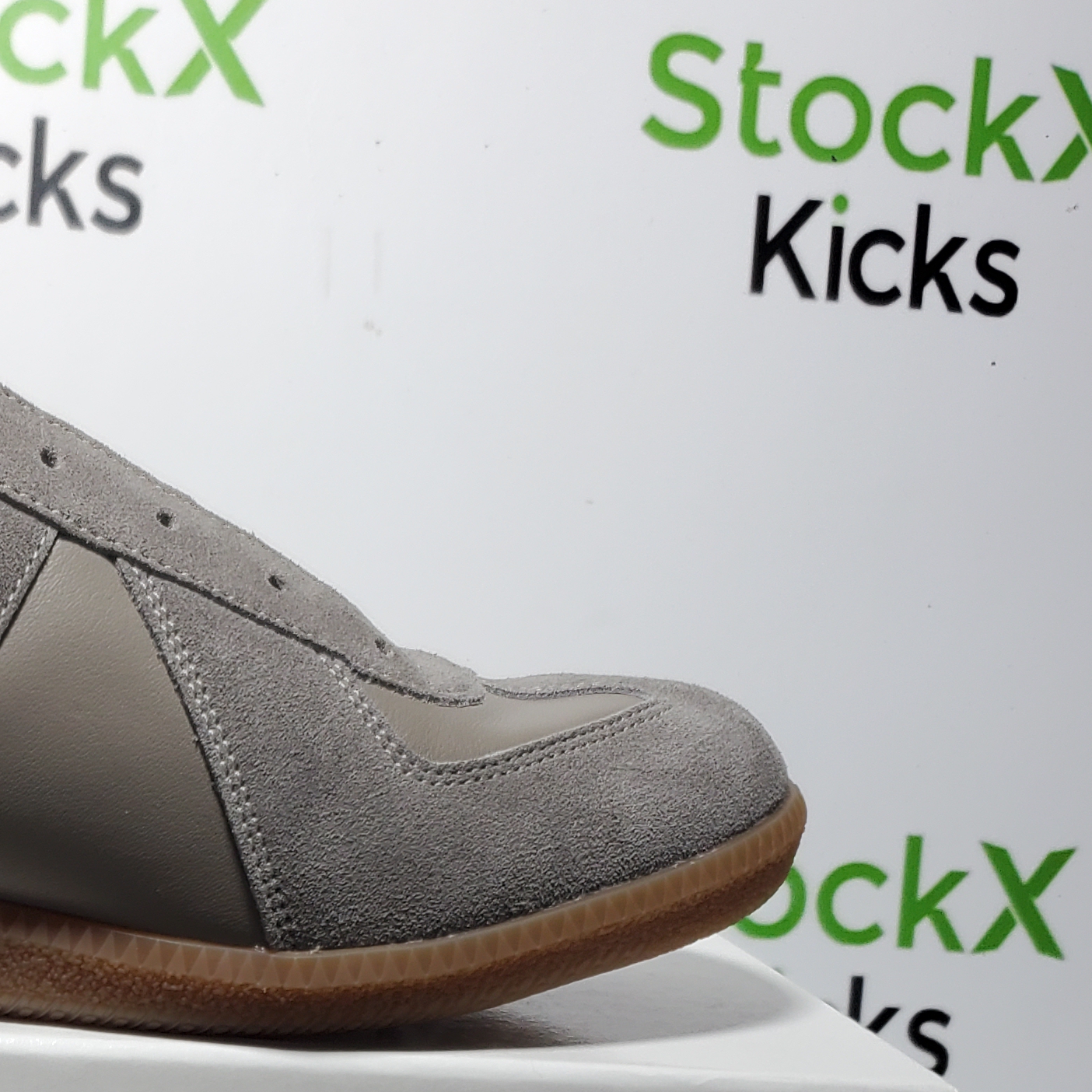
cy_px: 1160
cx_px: -11
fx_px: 2356
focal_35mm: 66
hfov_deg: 24.8
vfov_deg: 24.6
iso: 50
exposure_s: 1/430
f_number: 1.5
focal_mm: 4.3
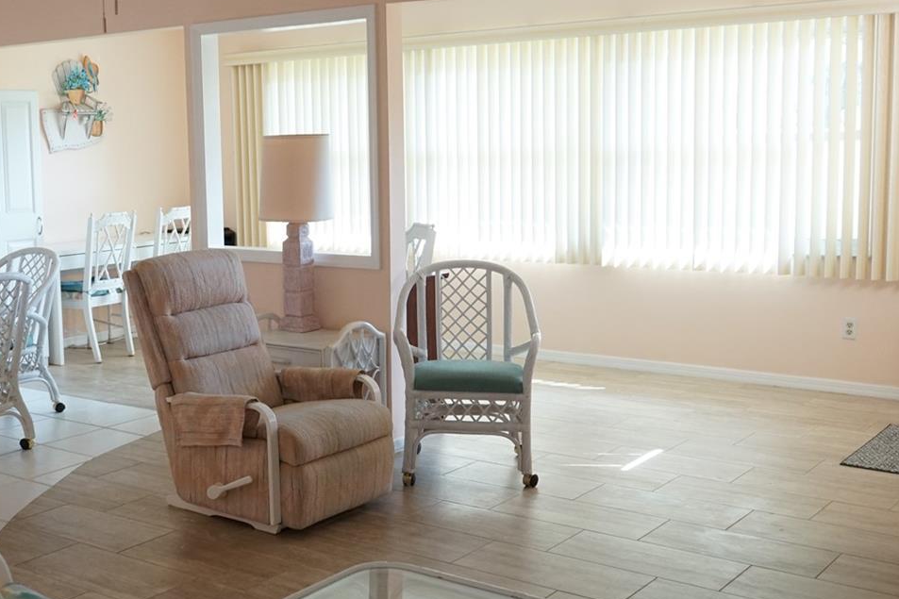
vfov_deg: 28.6
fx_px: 1173
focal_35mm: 47
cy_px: 276
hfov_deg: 41.2
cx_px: 274
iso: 1600
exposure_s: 1/60
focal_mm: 28
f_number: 6.3
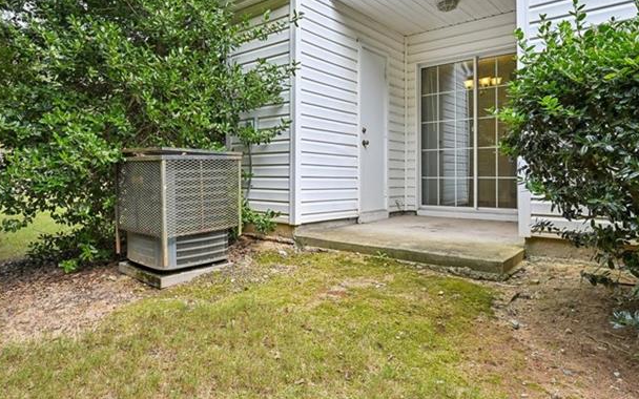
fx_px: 418
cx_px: 261
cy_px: 186
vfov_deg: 51.0
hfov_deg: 74.1
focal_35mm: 24
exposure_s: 1/80
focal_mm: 14
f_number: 8
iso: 100
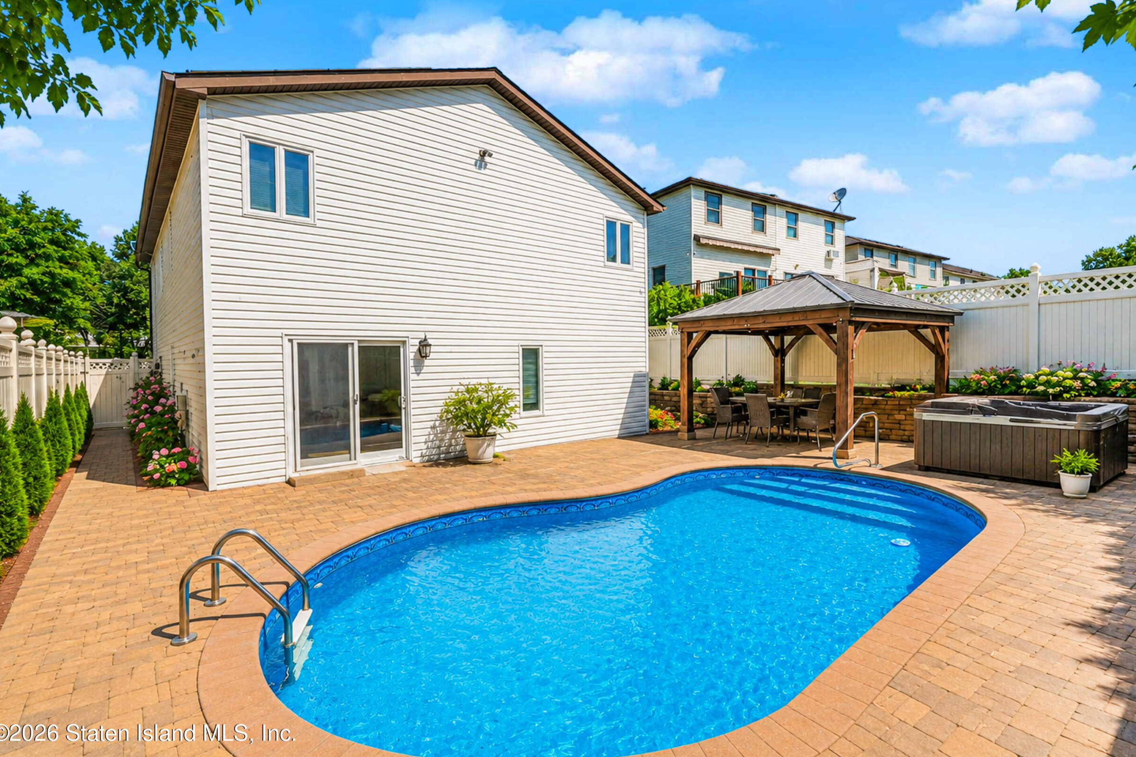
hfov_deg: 93.2
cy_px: 367
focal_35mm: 17
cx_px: 593
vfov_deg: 70.4
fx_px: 536
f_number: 10
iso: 100
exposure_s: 1/250
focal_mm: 16
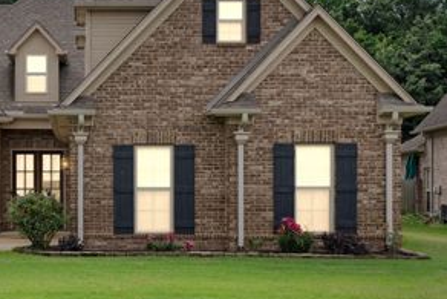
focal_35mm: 60
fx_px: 745
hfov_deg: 32.3
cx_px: 75
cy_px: 112
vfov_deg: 22.6
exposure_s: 1/250
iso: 800
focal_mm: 35
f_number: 9
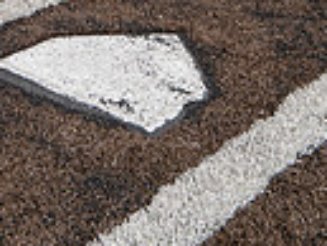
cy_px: -307
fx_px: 794
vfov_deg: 13.7
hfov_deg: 22.5
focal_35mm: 84
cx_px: 10
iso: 250
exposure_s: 1/1250
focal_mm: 25
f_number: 5
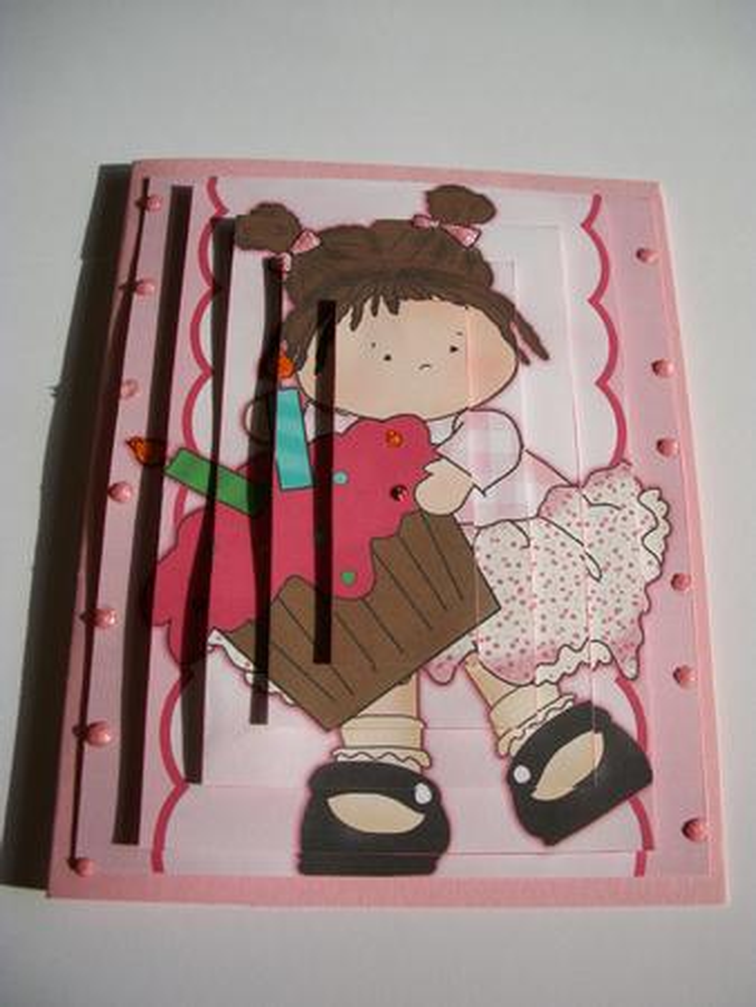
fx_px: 1018
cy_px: 504
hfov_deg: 40.7
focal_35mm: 35
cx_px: 378
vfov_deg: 52.6
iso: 80
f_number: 3.1
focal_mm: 6.3
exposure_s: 1/640
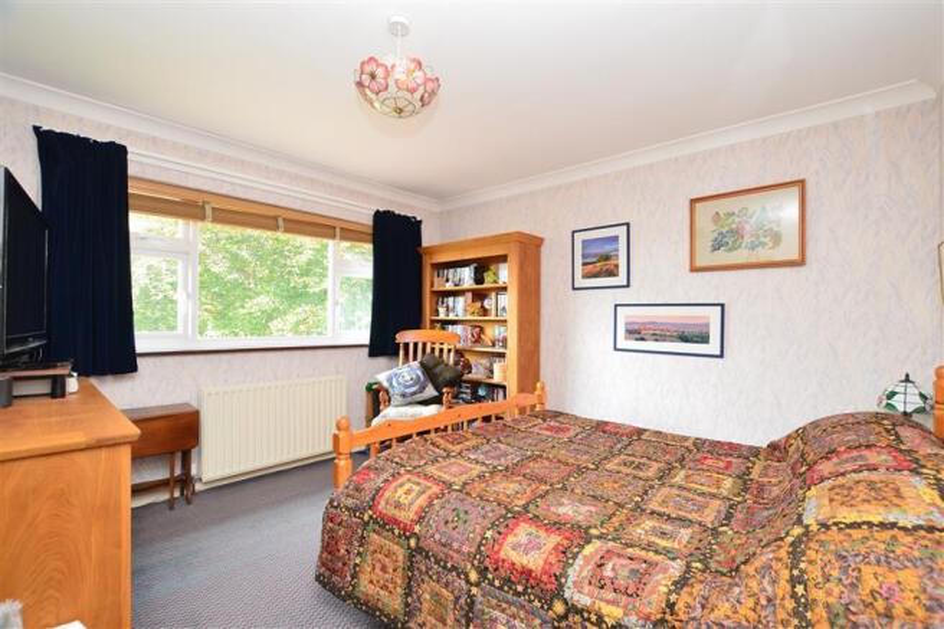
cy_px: 314
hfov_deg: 100.4
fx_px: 393
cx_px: 472
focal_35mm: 15
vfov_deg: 77.3
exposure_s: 1/15
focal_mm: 10
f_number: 5.6
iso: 400
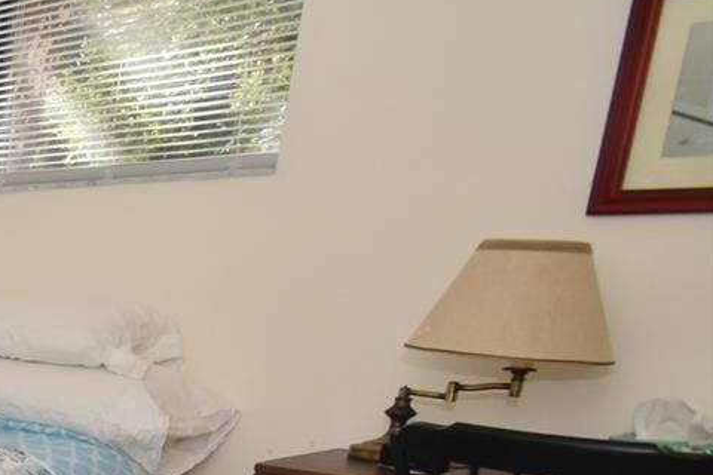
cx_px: -471
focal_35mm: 50
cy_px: 511
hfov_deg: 24.7
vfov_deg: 25.2
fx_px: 990
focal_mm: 10
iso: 640
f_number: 5.6
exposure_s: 1/125
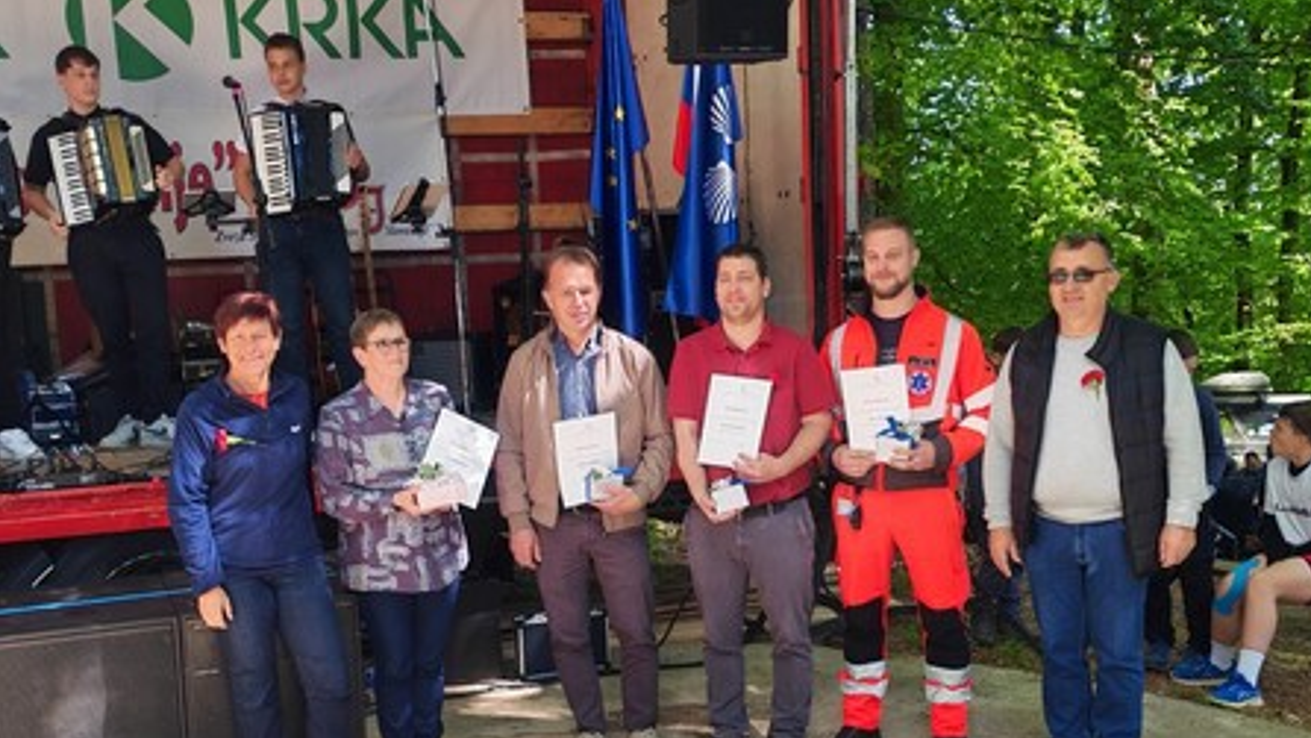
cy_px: 447
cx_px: 658
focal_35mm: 44
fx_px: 1530
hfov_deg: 46.4
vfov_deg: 27.1
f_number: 1.9
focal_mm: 6.12
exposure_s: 1/100
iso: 100
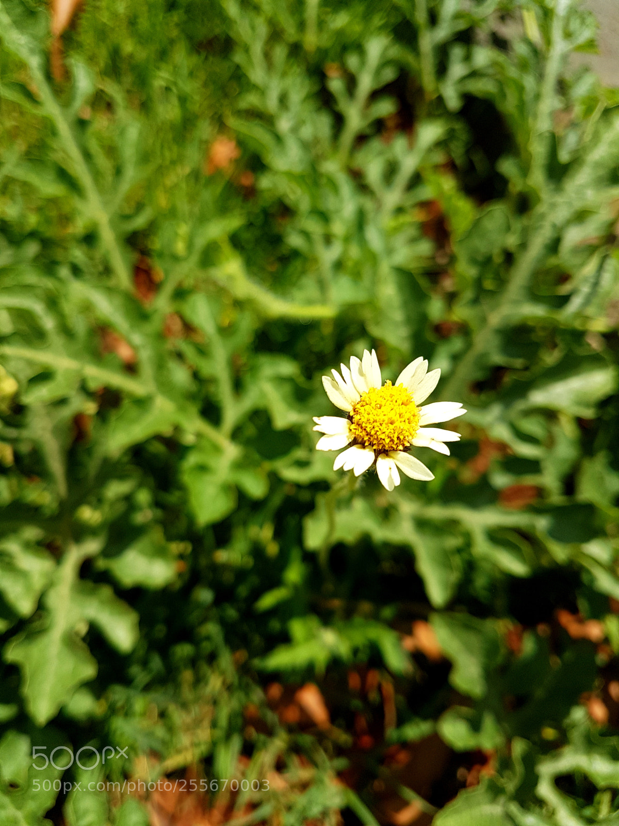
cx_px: 310
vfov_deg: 67.3
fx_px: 620
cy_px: 413
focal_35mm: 26
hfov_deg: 53.1
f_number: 1.7
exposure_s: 1/2232
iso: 40
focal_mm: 4.2
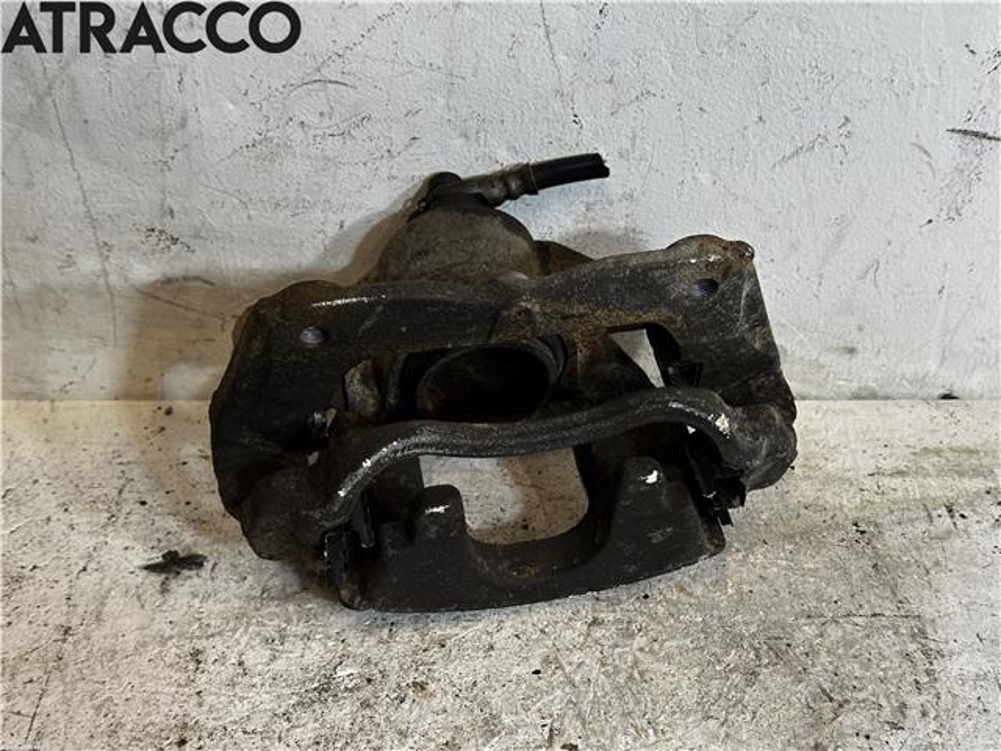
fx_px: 1388
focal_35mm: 48
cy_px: 376
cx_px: 500
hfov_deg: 39.7
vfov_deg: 30.3
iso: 80
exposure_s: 1/100
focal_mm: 6.86
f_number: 1.78
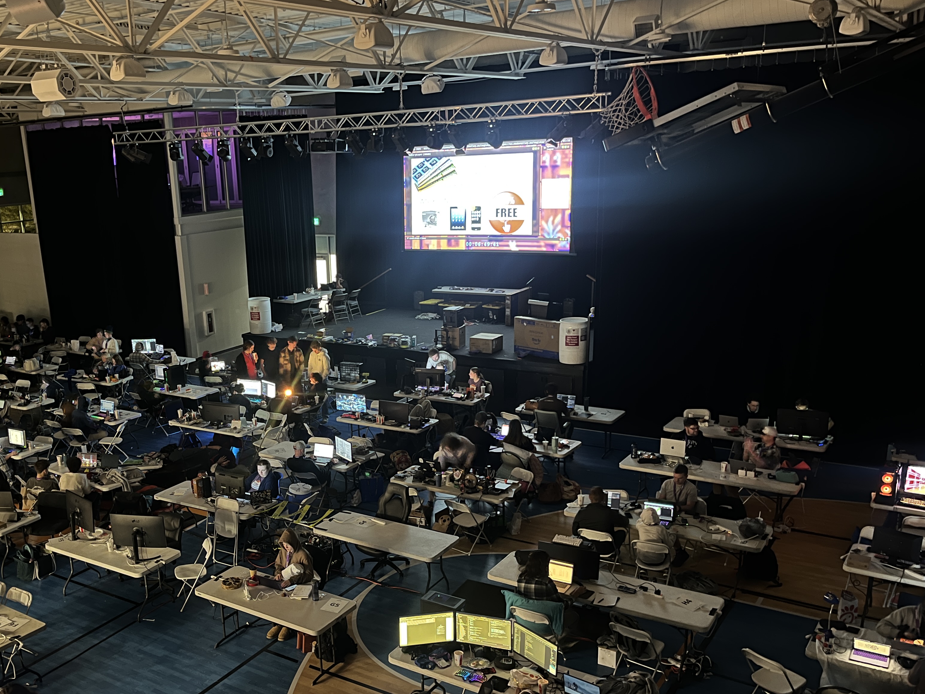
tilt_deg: -17.5
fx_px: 909
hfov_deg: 53.1
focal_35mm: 34
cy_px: 434
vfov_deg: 41.5
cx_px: 326
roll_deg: +3.2
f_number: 1.6
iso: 500
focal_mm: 5.1
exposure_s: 1/9
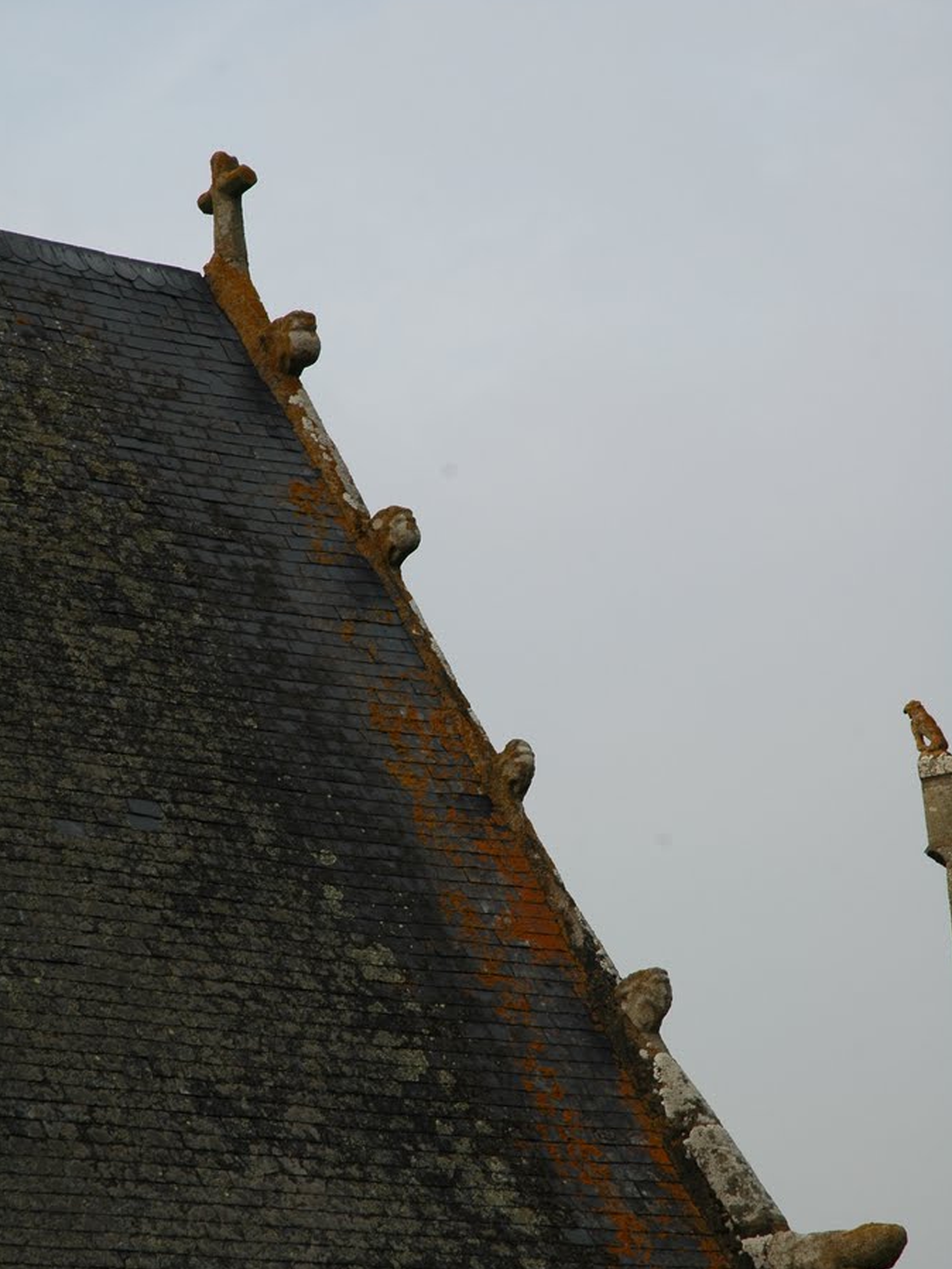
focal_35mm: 115
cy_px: 687
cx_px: 475
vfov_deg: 17.1
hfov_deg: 12.9
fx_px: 4215
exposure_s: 1/160
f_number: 9
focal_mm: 70
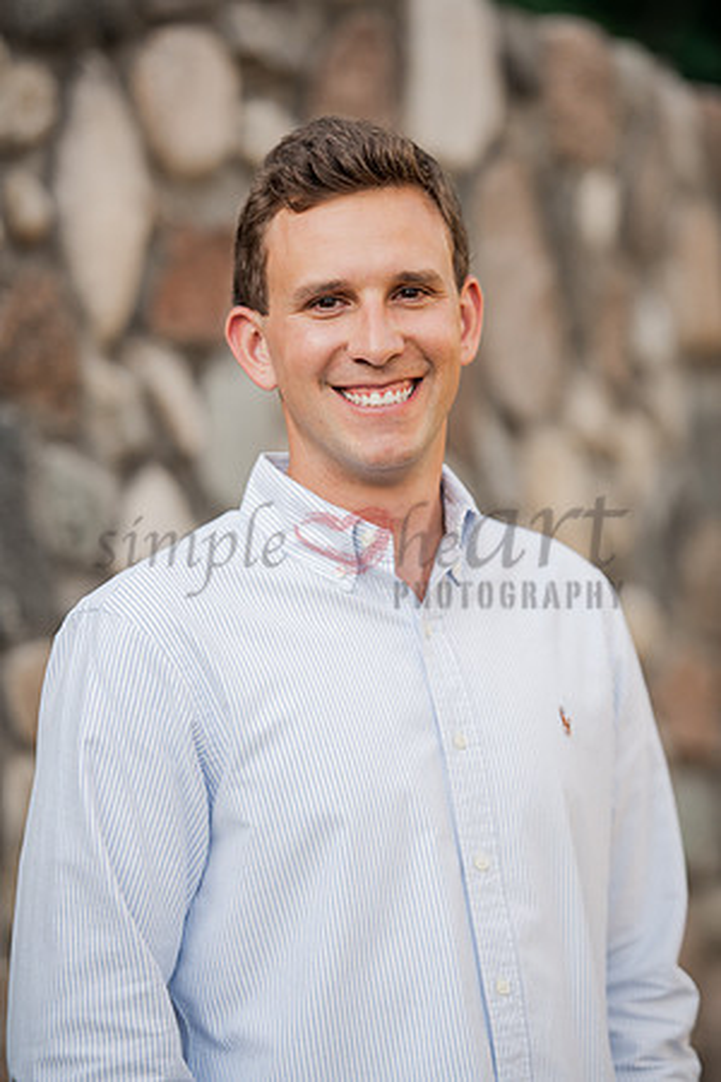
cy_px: 541
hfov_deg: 9.1
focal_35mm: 150
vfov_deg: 13.7
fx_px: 4506
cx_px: 360
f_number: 2.8
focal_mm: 150
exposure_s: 1/800
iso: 400
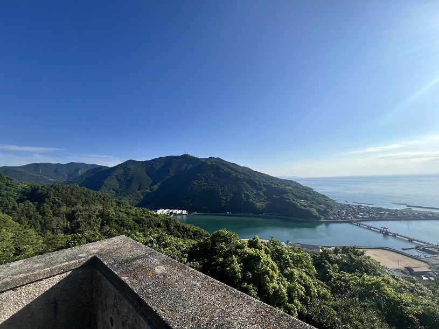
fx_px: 165
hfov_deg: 106.2
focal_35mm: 13
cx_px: 220
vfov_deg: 89.9
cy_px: 164
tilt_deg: +3.4
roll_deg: +0.6
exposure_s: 1/2732
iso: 32
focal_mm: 1.57
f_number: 1.8
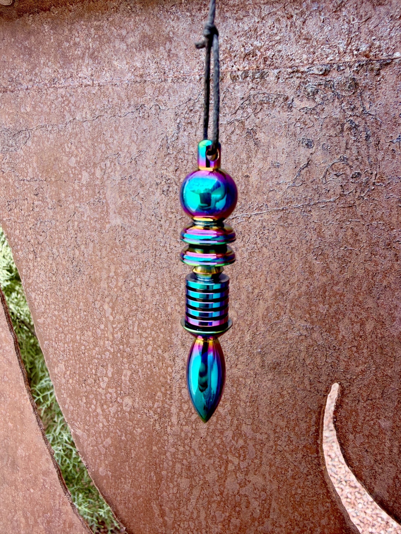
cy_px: 267
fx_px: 402
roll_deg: -1.2
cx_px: 200
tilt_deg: -10.9
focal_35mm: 26
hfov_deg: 53.1
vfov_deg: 67.3
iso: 40
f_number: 2.2
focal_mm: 2.22
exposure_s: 1/124
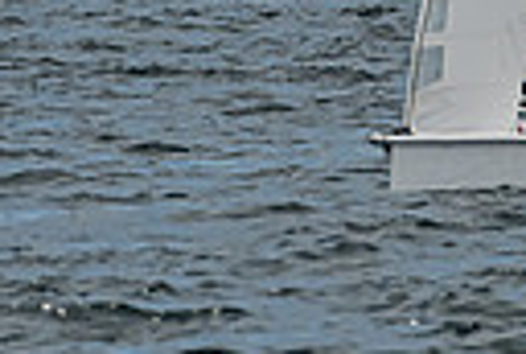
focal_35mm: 1489
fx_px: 21807
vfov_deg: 0.9
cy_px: -262
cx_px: 652
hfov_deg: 1.4
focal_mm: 270
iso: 500
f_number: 8
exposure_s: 1/4000
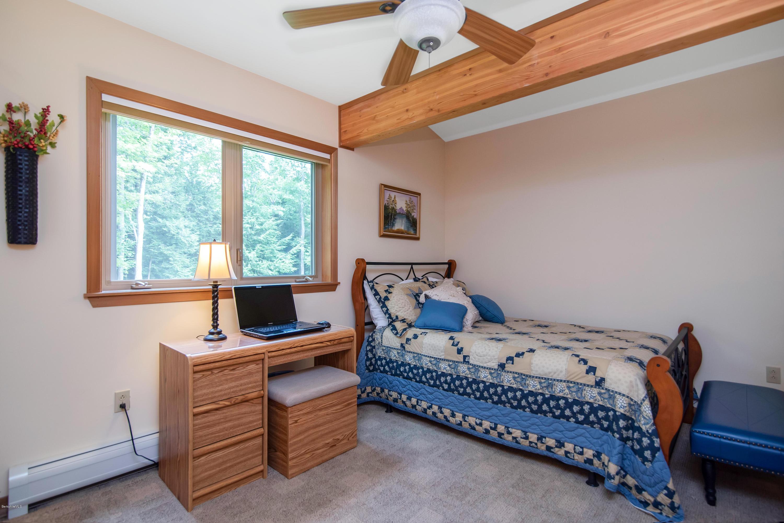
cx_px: 392
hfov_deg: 96.7
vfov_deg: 73.8
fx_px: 349
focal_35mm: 16
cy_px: 262
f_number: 4
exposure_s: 1/80
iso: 400
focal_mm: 16
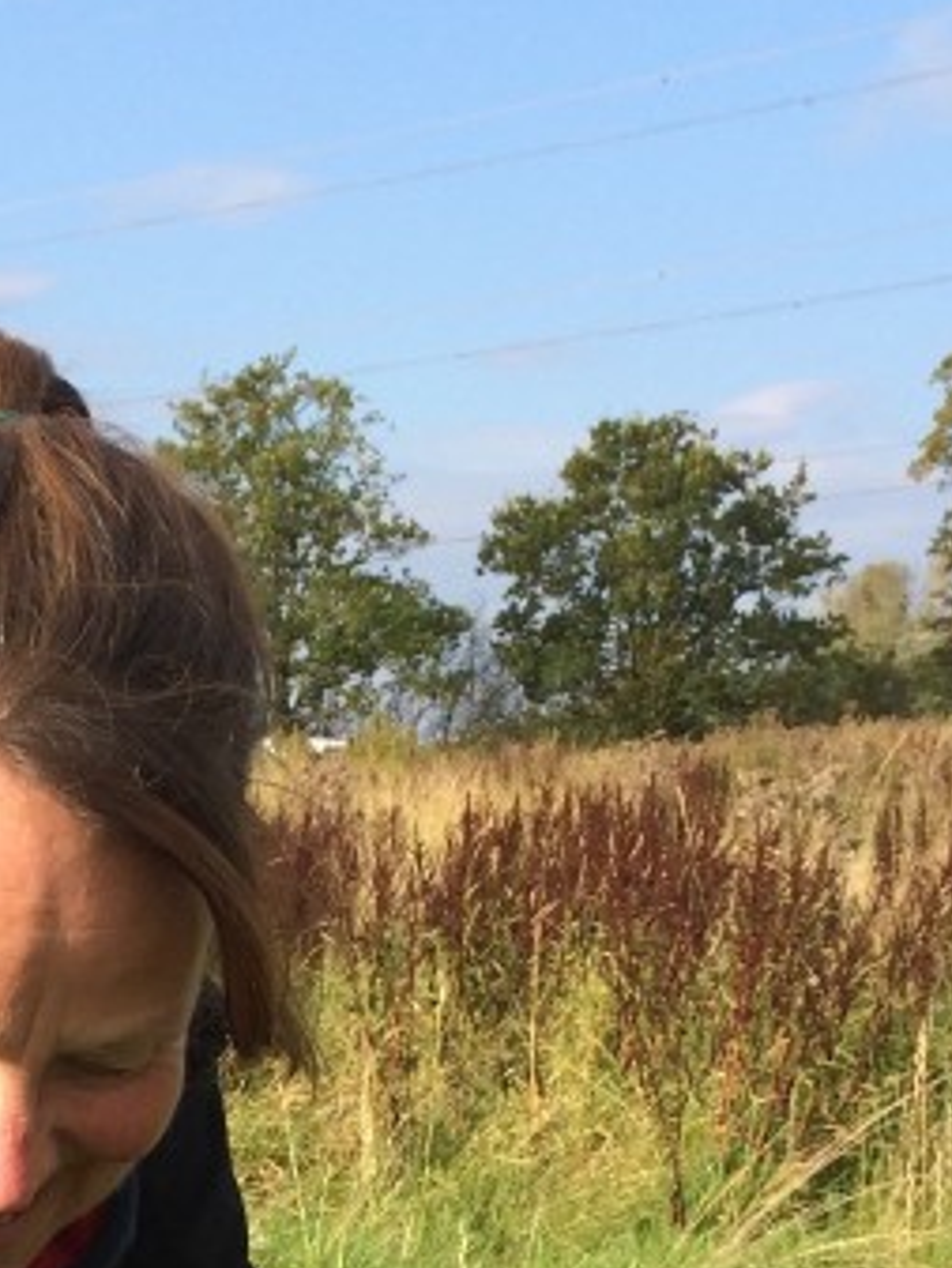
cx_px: 117
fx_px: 3225
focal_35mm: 88
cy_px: 1735
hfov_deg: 16.6
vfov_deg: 20.0
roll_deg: +1.9
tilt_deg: -15.2
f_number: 2.2
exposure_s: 1/1109
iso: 32
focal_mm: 4.15
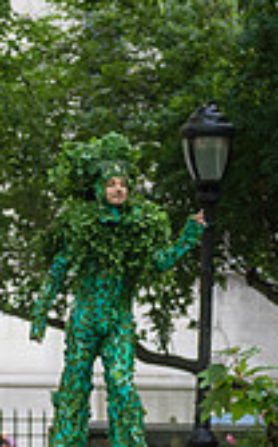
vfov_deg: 5.2
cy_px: 365
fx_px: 4934
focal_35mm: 406
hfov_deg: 3.2
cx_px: -302
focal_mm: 112
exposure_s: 1/800
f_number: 4
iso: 1000
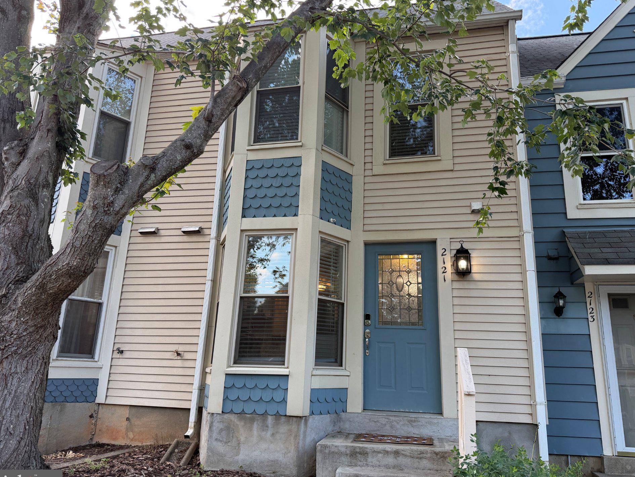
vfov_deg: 53.1
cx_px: 323
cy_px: 239
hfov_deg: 67.3
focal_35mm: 26
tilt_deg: +15.4
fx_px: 477
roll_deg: -1.9
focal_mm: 6.76
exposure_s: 1/368
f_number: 1.78
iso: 100
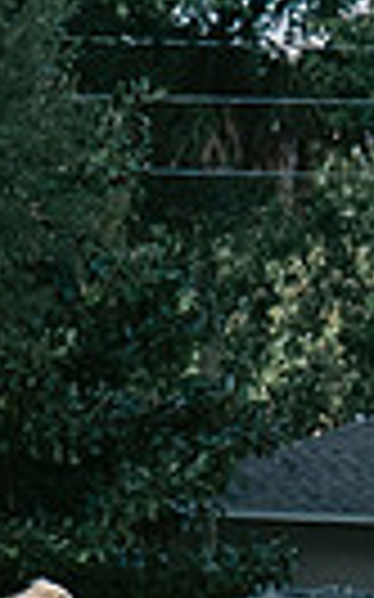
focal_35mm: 989
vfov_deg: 2.1
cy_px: 882
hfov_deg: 1.3
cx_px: -727
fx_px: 16146
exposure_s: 1/800
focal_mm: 70
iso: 250
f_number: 5.6
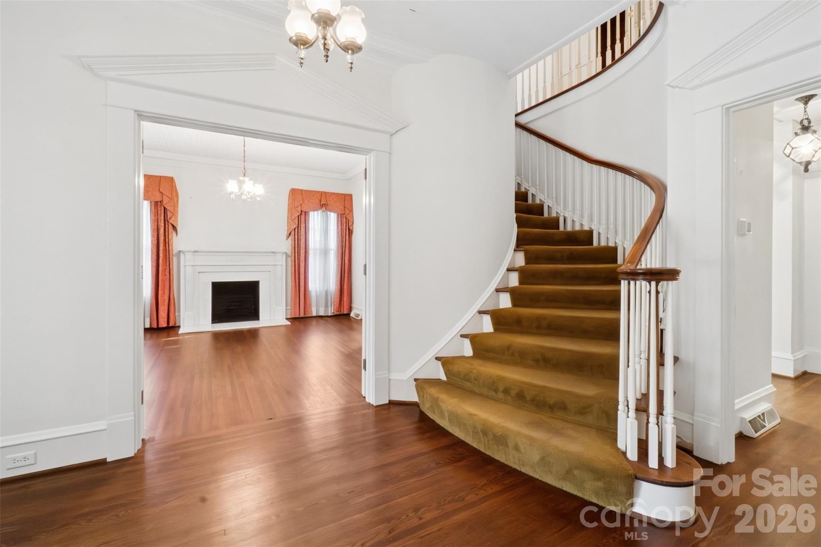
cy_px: 274
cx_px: 410
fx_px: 342
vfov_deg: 77.3
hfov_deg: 100.4
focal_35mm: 15
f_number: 20
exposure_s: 1/13
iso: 6400
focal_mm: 10
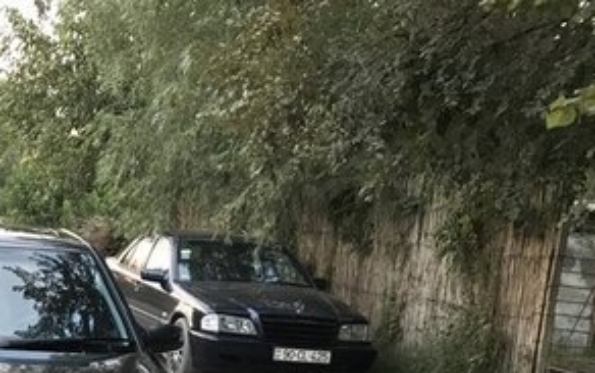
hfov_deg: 28.0
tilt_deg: -9.9
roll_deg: -2.1
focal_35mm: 67
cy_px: 407
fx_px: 1087
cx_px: -55
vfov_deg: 18.7
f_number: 1.8
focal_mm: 3.99
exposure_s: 1/20
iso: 32
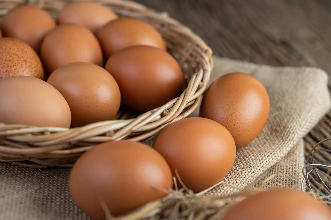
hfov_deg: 33.4
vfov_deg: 22.6
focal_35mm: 60
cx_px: 166
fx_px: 551
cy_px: 110
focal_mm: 60
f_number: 5
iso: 100
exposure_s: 1/100
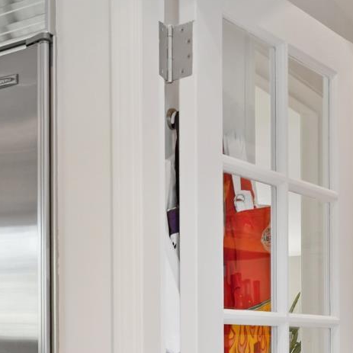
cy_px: 363
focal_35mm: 66
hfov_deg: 25.5
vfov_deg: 24.7
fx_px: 761
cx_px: 52
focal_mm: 24
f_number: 8
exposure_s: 1/6
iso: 1250
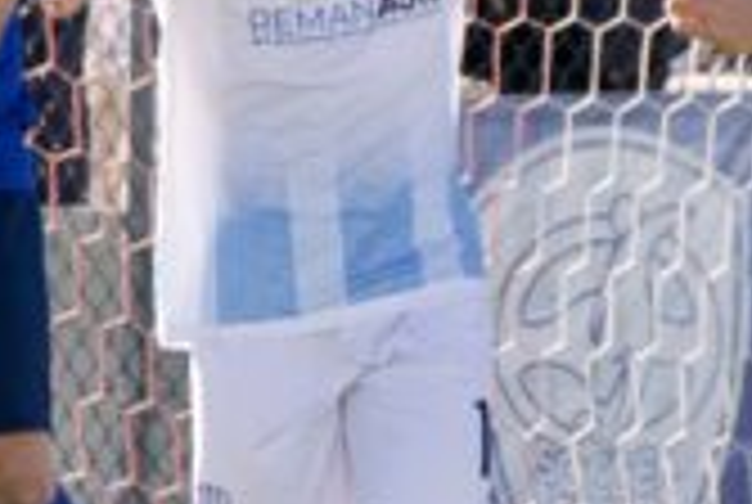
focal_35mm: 1273
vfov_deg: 1.1
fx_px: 26645
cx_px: 572
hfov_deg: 1.6
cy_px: -54
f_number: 10
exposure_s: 1/500
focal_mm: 185
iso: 800
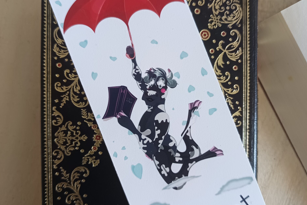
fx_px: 290
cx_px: 151
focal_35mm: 34
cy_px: 99
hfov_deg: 55.8
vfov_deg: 38.9
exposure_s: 1/50
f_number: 1.7
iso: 447
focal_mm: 5.31
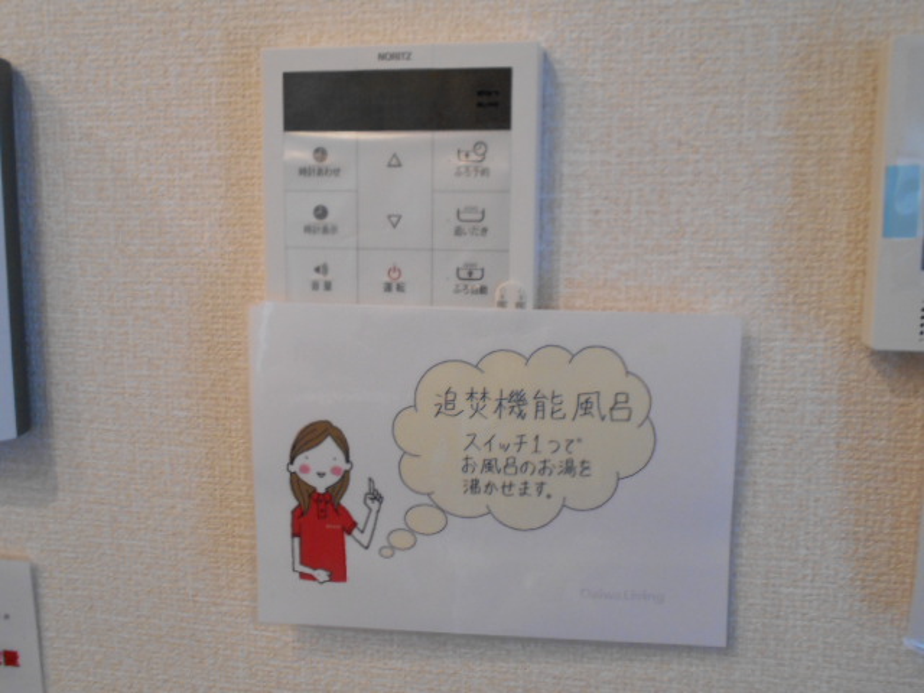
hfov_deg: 54.0
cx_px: 462
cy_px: 346
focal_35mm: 34
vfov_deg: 41.8
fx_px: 908
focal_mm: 5.8
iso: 320
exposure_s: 1/30
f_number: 3.6
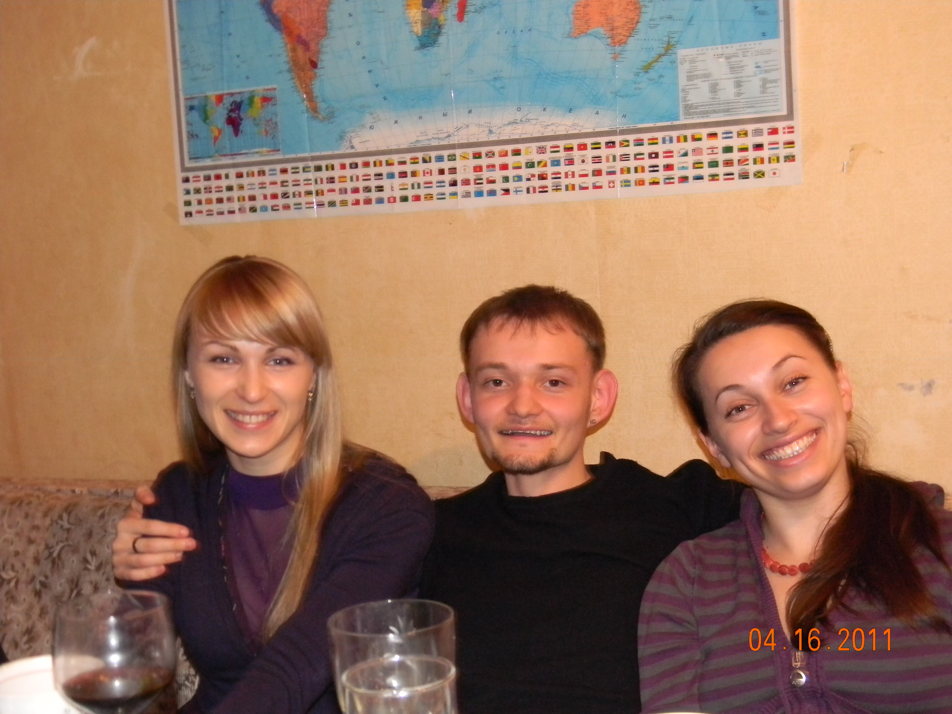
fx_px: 1293
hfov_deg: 40.4
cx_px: 476
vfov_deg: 30.9
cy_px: 357
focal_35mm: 47
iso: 400
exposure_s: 1/8
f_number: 3.9
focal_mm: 8.6
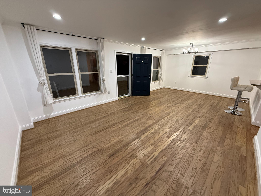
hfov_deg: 102.1
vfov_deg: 85.7
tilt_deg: -17.0
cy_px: 98
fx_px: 106
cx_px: 130
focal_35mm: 14
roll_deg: +0.4
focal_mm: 2.22
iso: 250
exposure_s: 1/60
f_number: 2.2
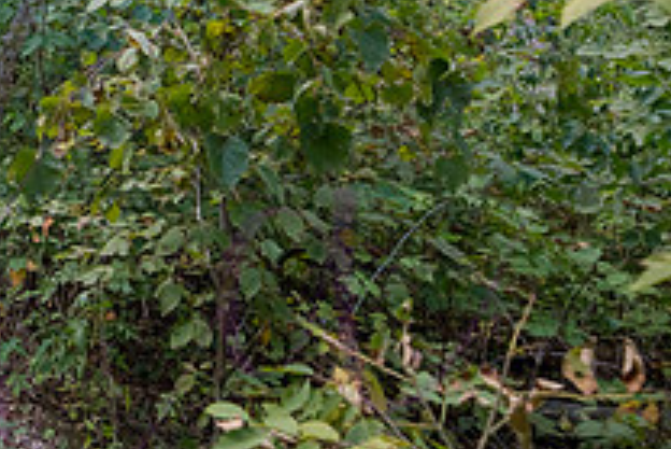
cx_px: -101
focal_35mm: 40
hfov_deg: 38.3
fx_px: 746
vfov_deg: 31.5
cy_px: 26
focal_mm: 14
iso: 320
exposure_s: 1/200
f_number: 3.2
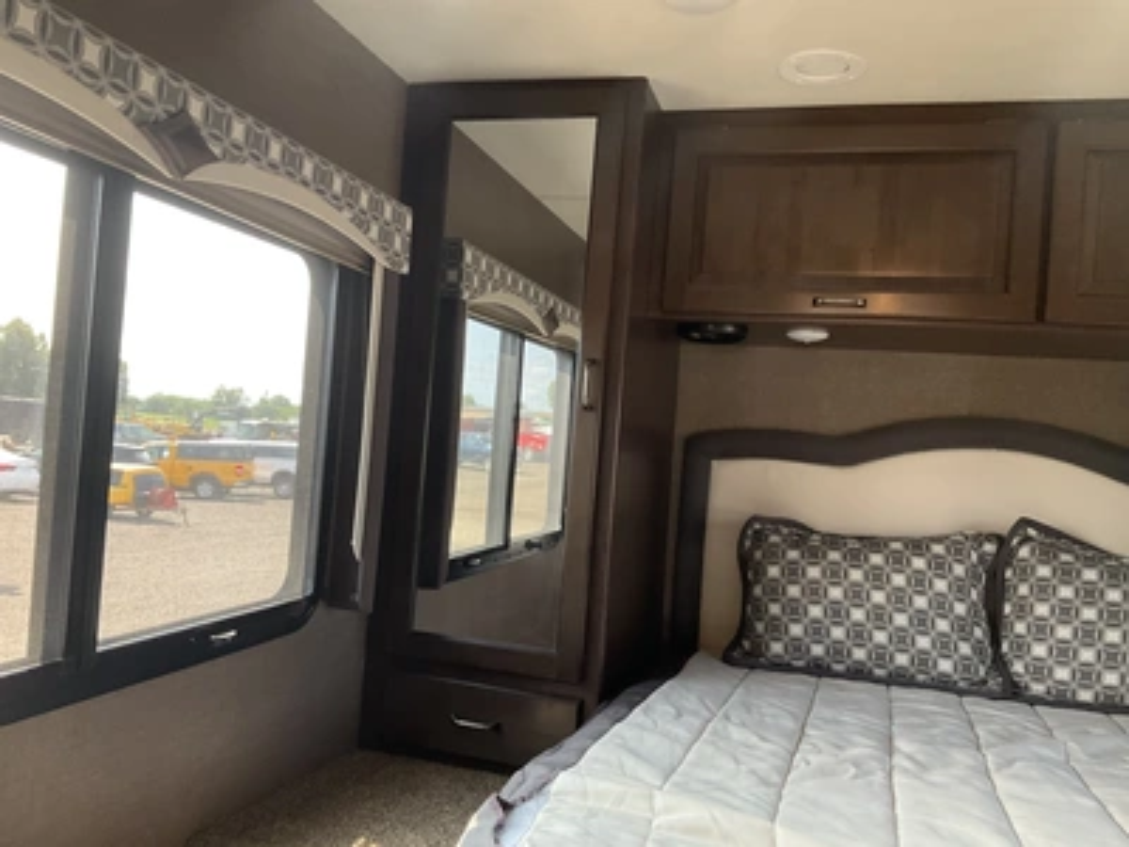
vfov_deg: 48.2
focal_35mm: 29
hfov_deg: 61.7
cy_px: 424
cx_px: 564
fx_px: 946
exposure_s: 1/61
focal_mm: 3
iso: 64
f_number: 1.8
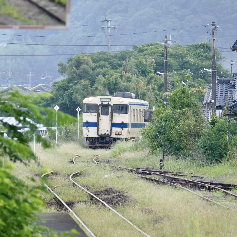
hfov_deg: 3.5
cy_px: 119
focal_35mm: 507
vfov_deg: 3.5
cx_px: 111
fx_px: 3927
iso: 160
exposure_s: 1/125
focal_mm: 144.72
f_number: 4
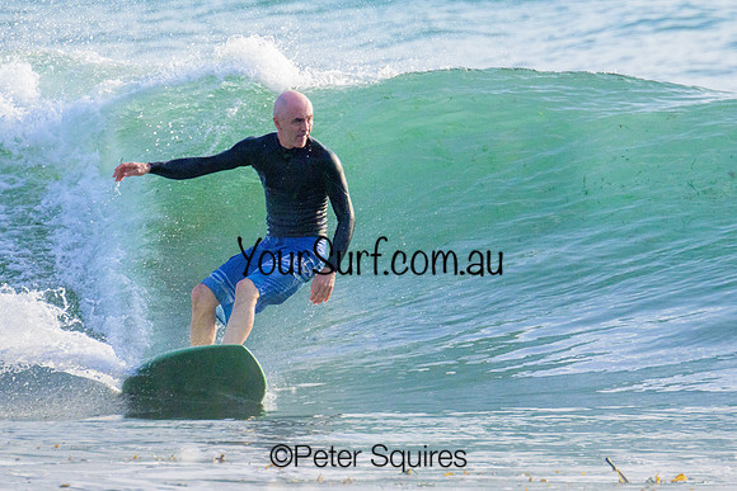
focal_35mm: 1096
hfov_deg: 1.9
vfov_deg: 1.3
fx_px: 22437
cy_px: 177
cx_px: 380
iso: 2000
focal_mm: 800
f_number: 13
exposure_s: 1/2000
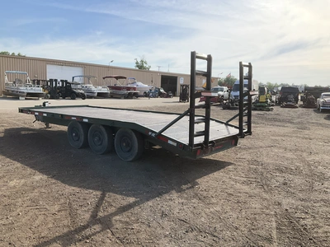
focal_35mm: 29
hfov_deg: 61.7
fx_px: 276
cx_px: 165
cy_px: 124
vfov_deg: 48.2
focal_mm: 3
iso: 25
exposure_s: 1/1848
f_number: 1.8
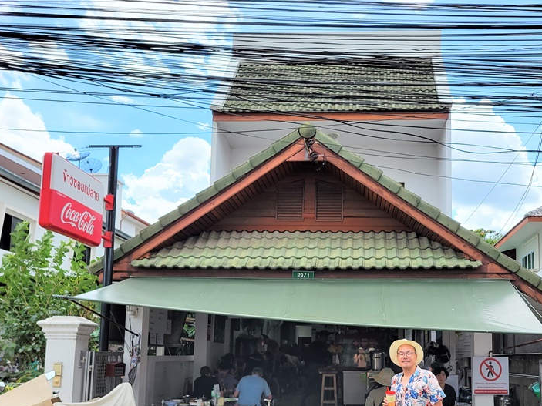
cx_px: 332
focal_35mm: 37
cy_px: 285
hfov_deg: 49.8
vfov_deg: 38.0
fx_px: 579
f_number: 1.8
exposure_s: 1/1369
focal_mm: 5.4
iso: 40
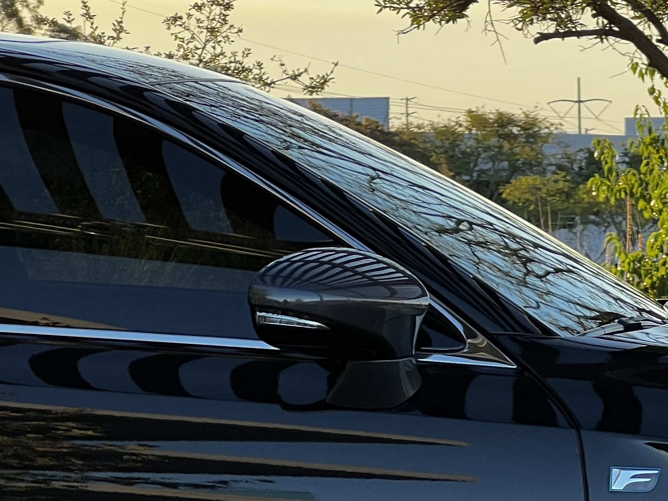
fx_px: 4013
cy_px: 423
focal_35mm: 208
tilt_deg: -2.9
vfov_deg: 7.1
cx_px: 787
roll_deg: +0.4
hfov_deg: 9.4
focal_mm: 9
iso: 32
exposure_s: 1/235
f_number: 2.8
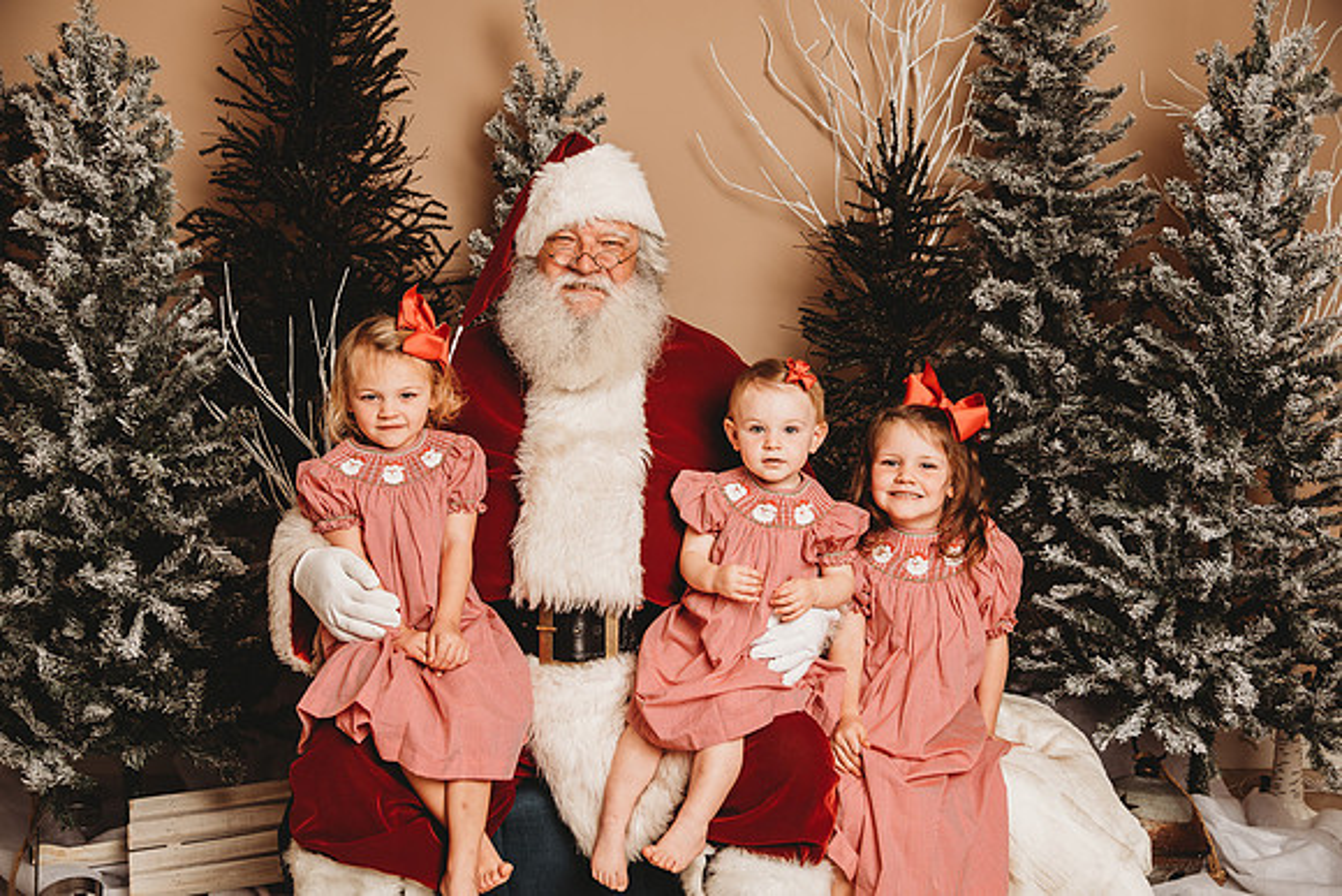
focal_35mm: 38
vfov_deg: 35.1
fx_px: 1417
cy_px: 448
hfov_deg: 50.7
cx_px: 671
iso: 100
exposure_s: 1/160
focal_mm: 38
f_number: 4
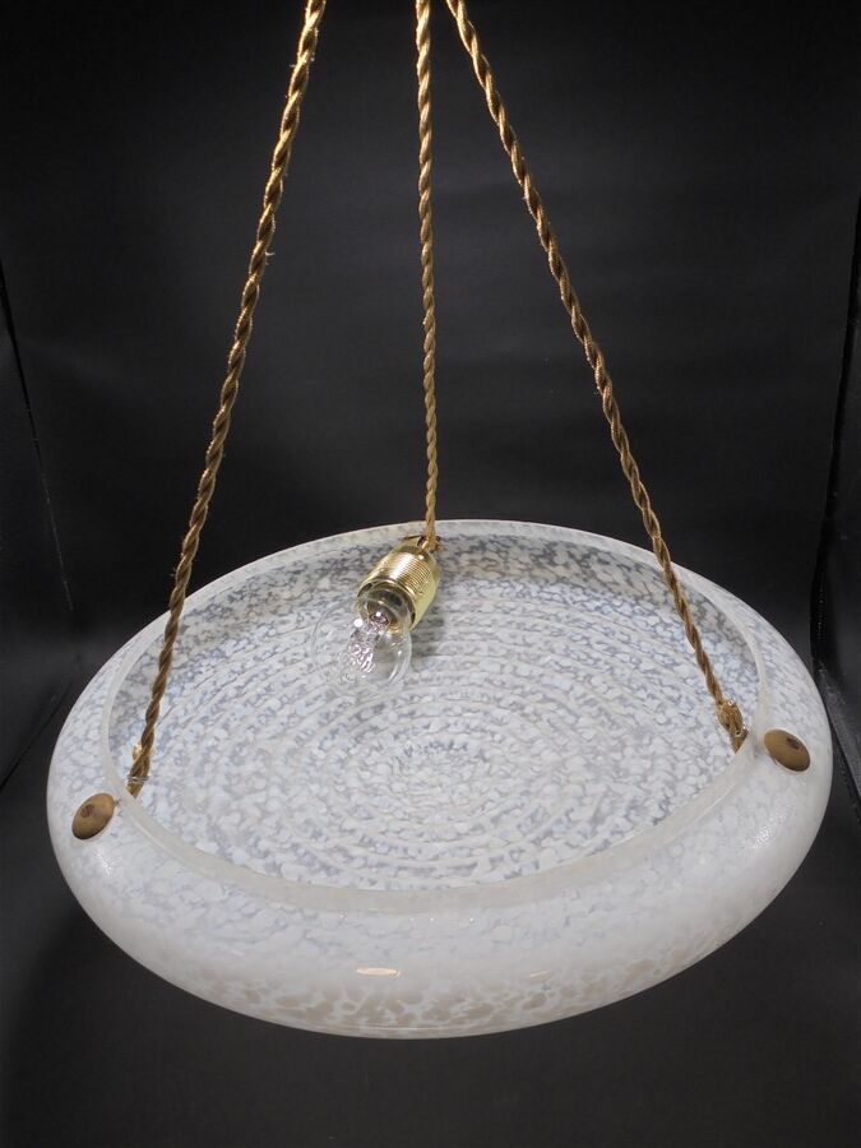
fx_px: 1128
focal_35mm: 34
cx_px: 430
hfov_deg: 41.8
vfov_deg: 54.0
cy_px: 574
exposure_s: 1/30
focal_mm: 6.1
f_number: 4
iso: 100
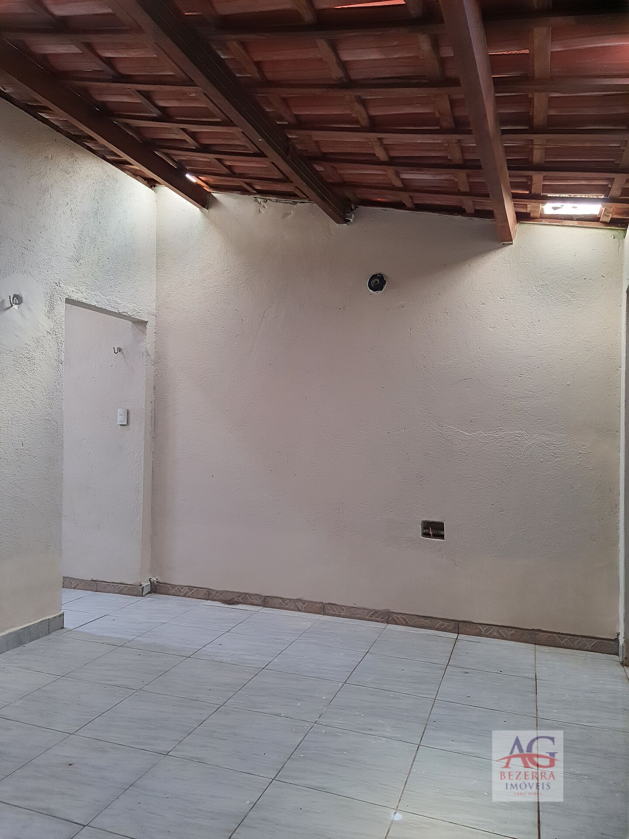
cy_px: 420
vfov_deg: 71.6
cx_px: 314
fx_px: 581
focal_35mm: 24
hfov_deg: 56.8
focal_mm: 5.23
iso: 250
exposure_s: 1/60
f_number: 1.8
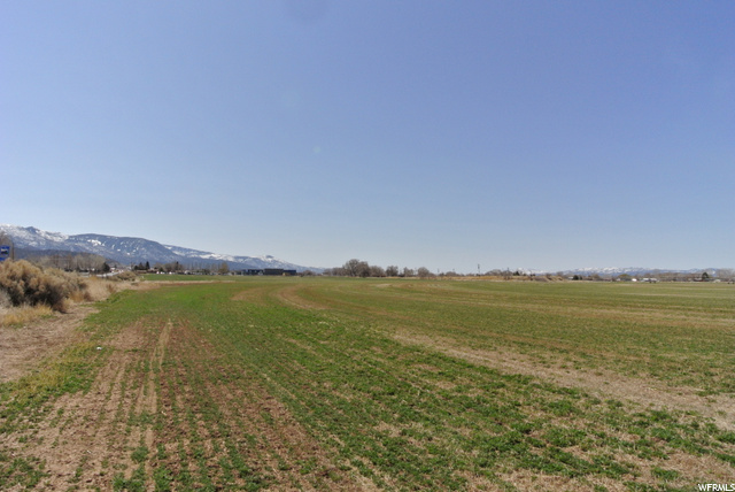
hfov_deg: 67.3
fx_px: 552
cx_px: 368
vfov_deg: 48.0
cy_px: 246
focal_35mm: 27
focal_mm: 10
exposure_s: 1/500
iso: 360
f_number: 3.5
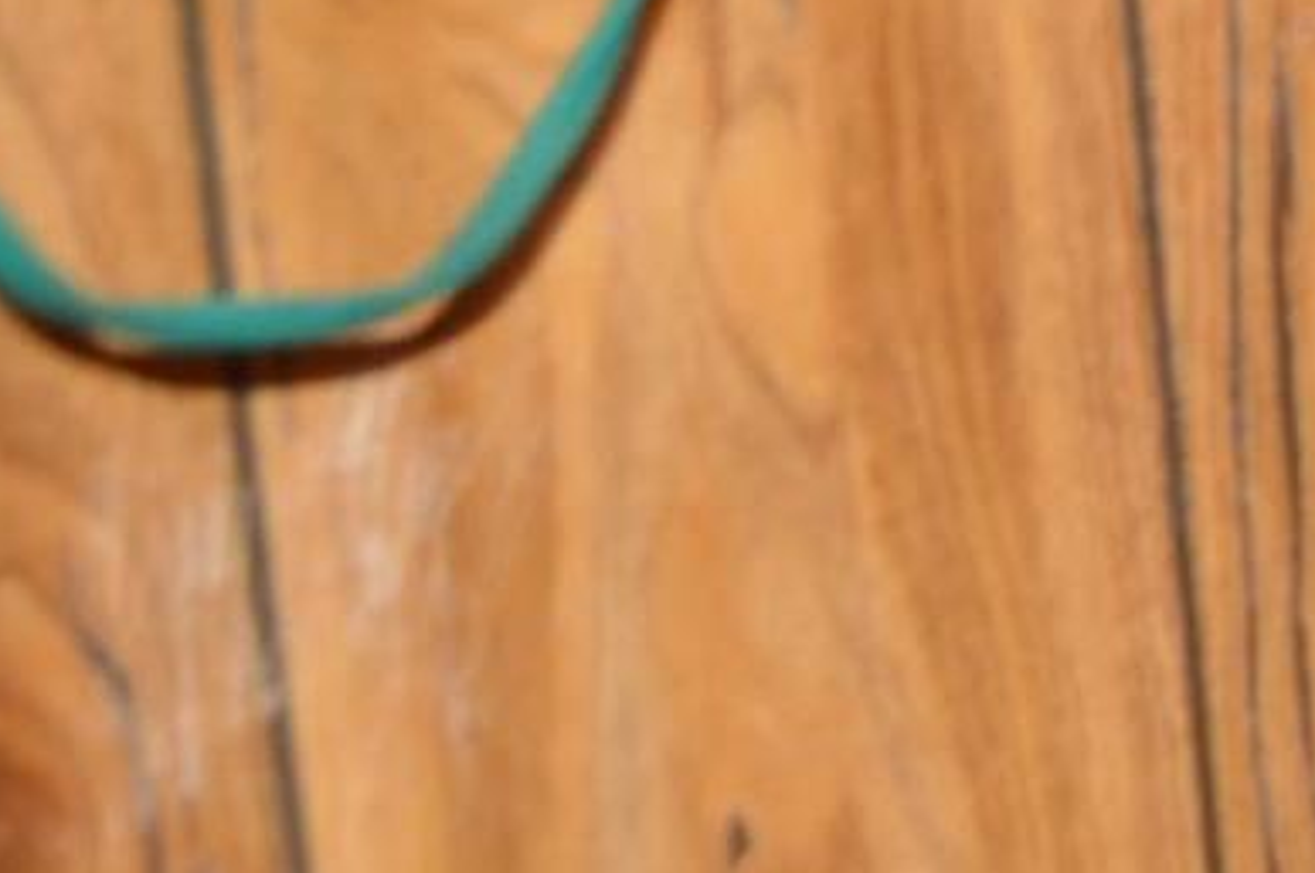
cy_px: 644
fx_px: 5217
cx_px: 3282
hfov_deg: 11.5
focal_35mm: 143
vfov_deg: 9.6
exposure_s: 1/60
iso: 400
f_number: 4
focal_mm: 18
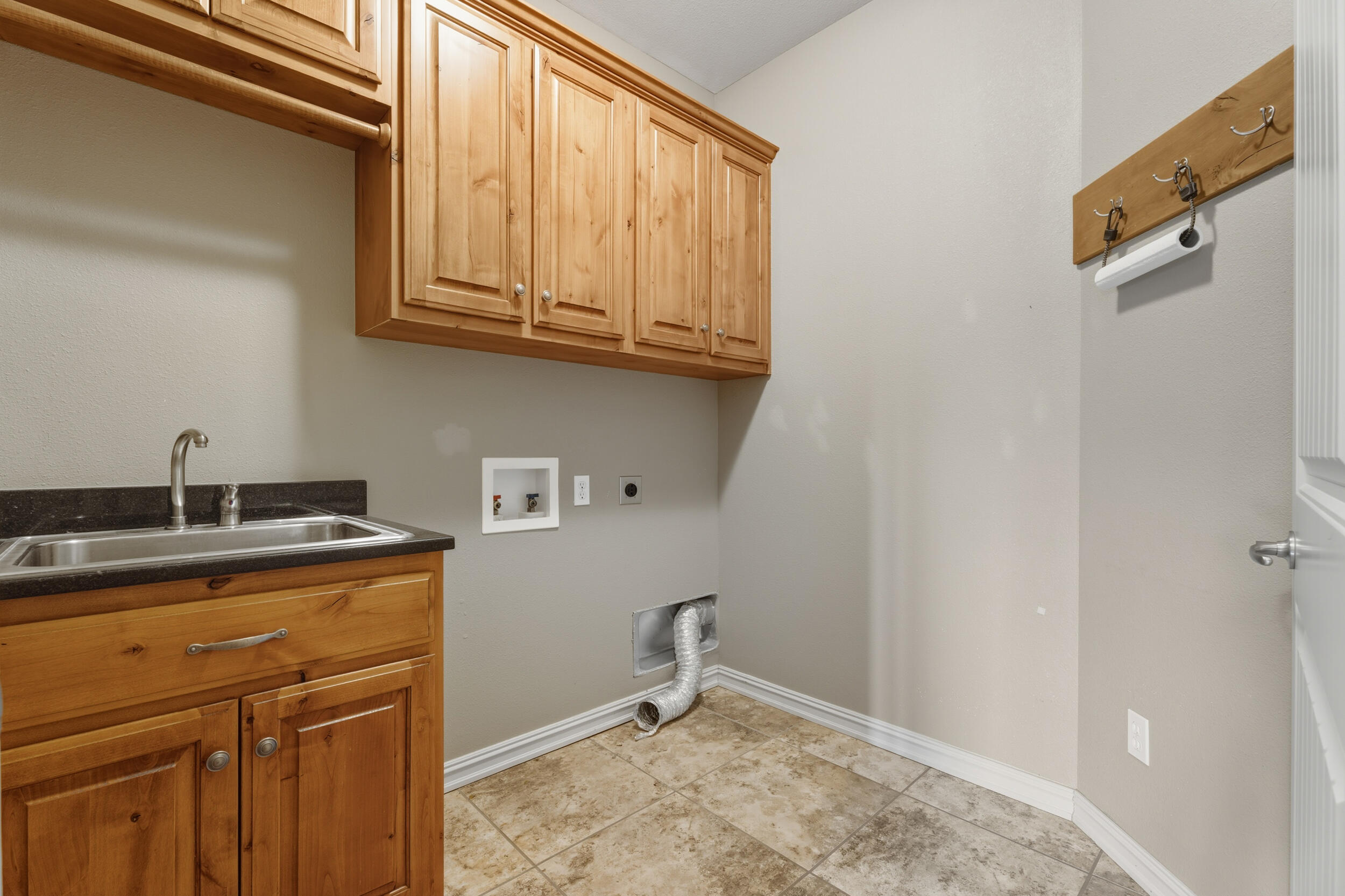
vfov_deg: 73.7
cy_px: 448
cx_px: 672
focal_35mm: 16
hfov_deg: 96.7
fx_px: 598
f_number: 8
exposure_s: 1/25
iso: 160
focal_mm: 16
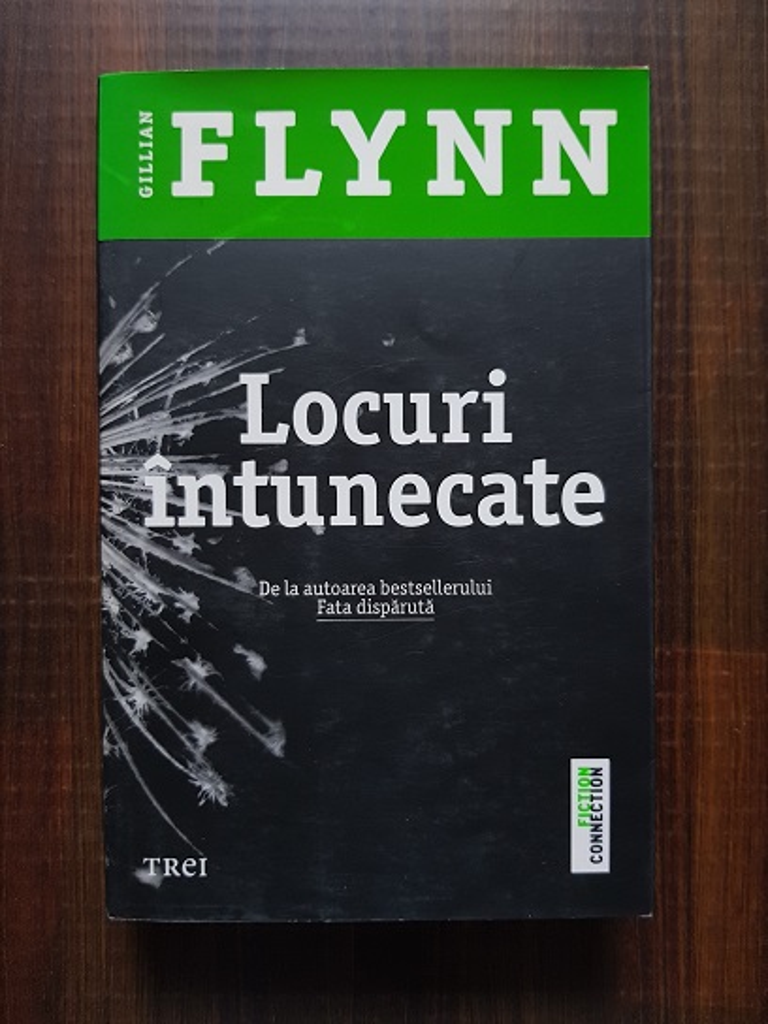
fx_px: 769
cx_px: 384
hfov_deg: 53.1
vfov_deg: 67.3
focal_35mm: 26
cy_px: 512
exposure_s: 1/27
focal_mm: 4.3
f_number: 1.7
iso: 200
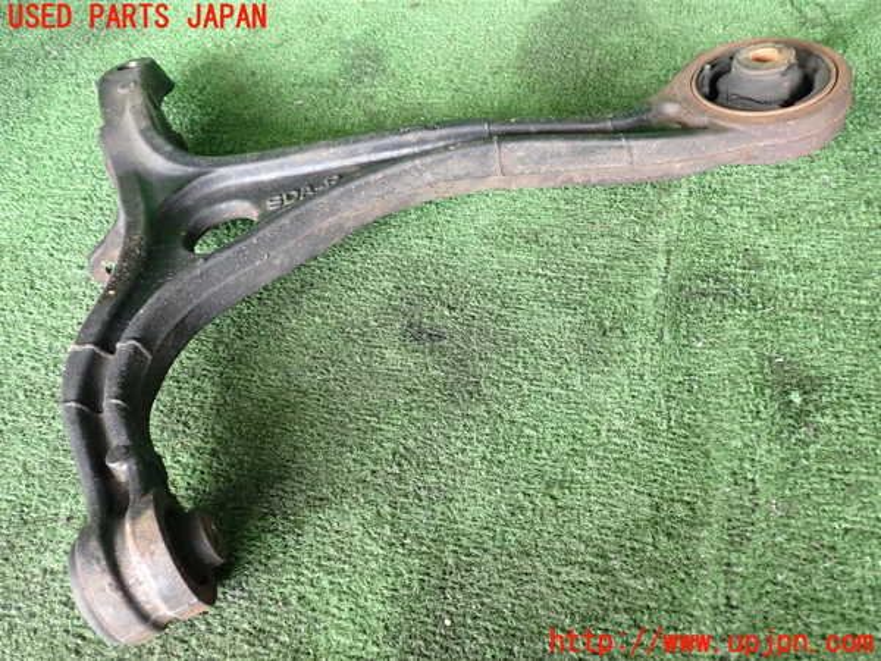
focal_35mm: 30
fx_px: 764
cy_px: 330
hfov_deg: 60.0
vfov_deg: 46.8
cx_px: 440
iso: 400
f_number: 2.3
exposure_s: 1/125
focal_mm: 5.4
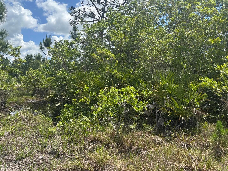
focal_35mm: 27
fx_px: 178
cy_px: 83
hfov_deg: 65.3
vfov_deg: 51.3
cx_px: 111
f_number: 1.6
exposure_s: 1/1984
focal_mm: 5.96
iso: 50
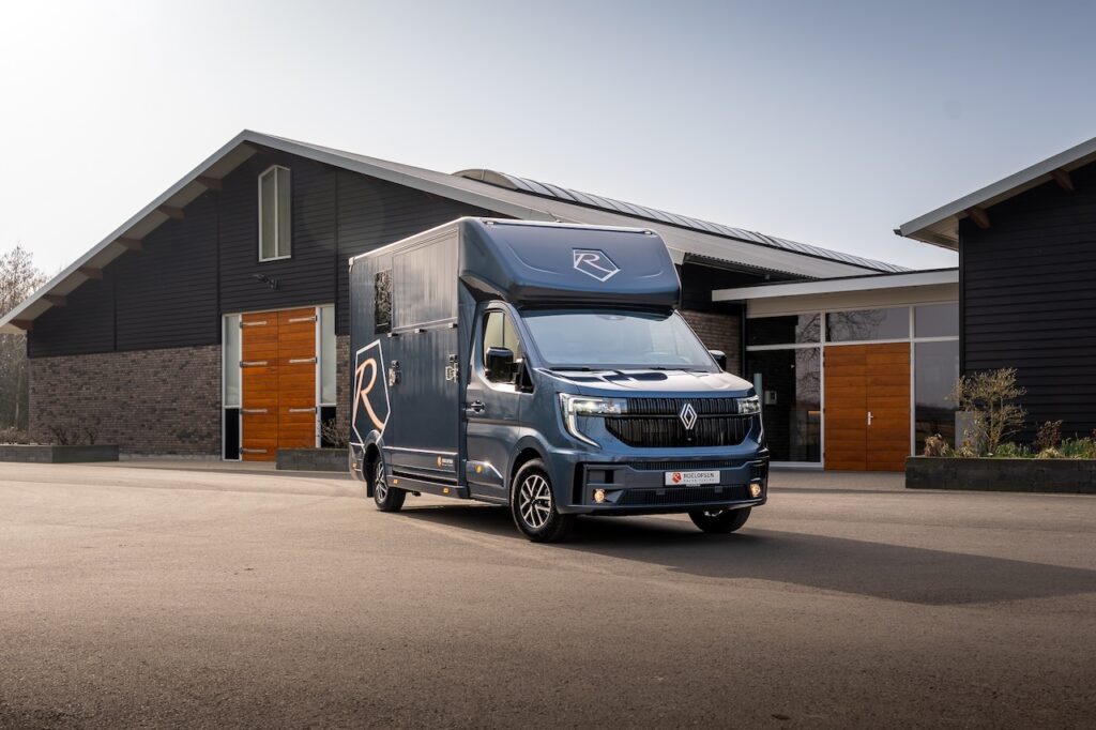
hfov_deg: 47.0
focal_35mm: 41
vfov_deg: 32.2
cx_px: 554
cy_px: 422
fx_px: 1262
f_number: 5.6
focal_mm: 35
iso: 100
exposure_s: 1/160
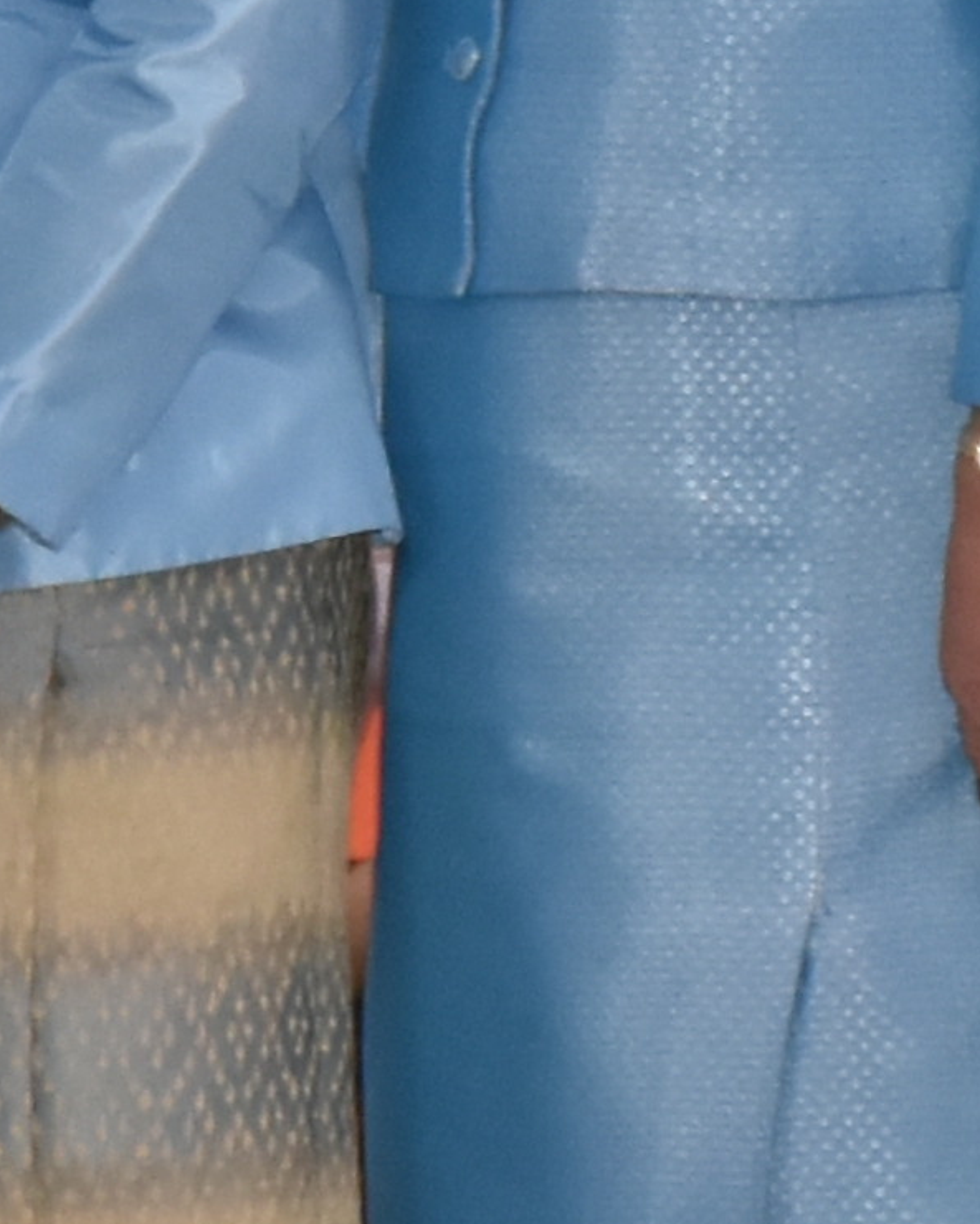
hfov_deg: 2.2
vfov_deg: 2.8
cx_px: -2619
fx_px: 24794
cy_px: -892
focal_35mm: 684
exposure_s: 1/200
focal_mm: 60
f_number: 8
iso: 800
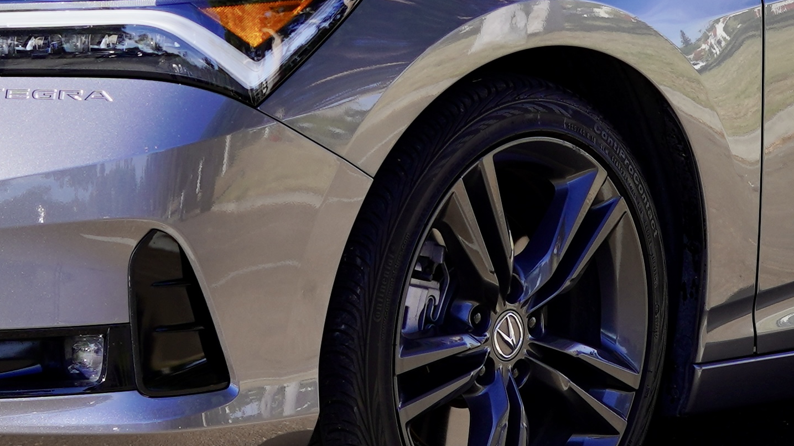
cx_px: 548
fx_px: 4611
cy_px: -207
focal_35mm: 219
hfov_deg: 9.8
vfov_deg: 5.5
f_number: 5
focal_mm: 50
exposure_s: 1/250
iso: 100
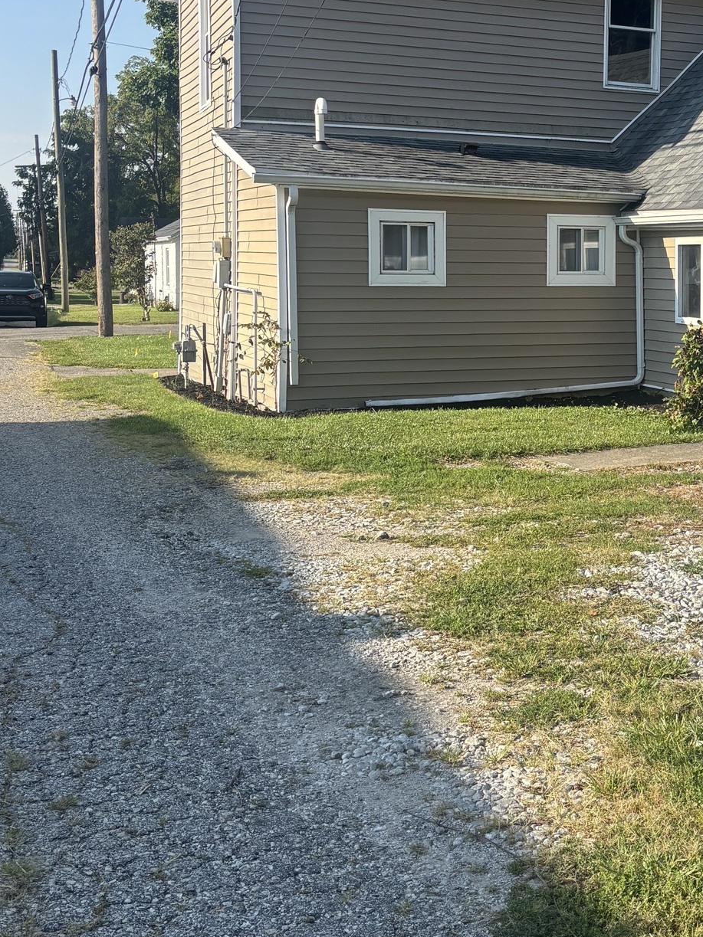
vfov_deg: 38.8
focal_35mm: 49
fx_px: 1327
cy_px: 385
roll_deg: -1.4
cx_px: 613
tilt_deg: -5.1
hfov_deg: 28.7
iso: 50
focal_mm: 5.96
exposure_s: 1/1616
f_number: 1.6
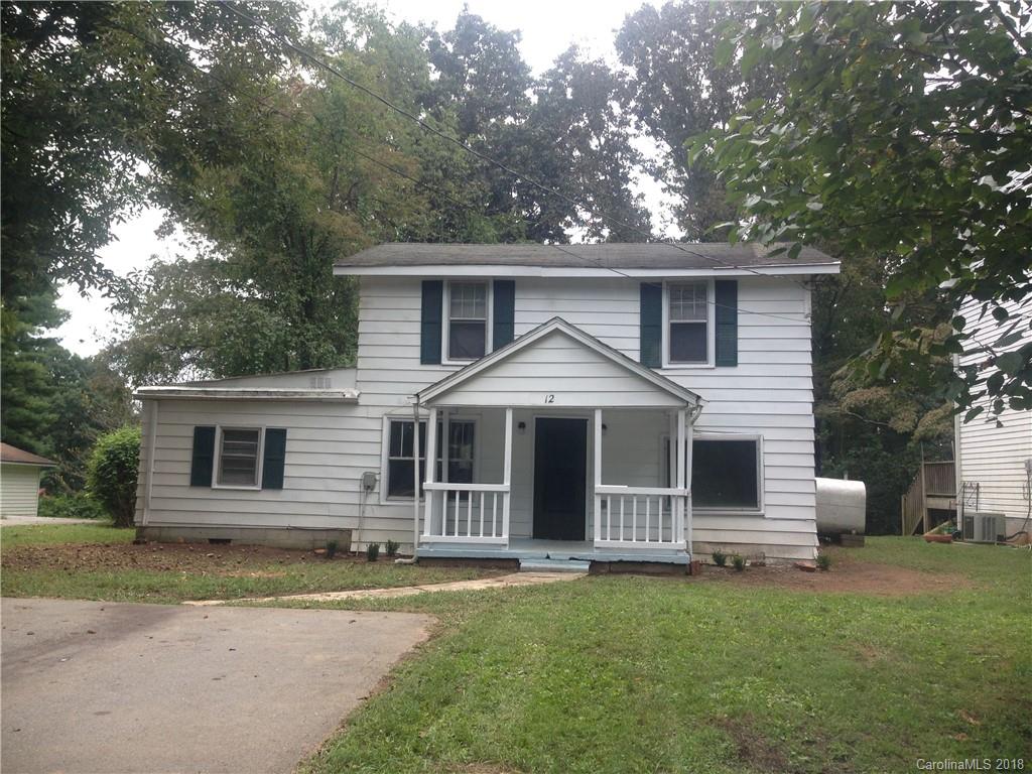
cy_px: 387
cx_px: 516
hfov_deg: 55.4
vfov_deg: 42.9
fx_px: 984
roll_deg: +0.3
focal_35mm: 33
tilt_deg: +4.6
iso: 50
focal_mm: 4.12
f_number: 2.4
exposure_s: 1/281
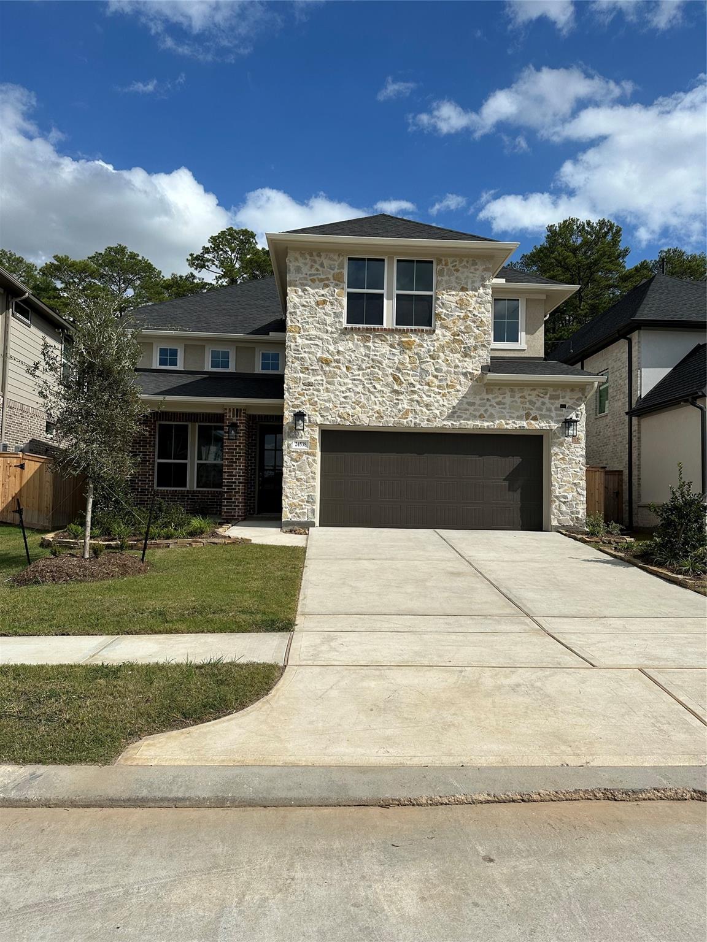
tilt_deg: +3.8
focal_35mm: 24
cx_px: 354
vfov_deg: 71.6
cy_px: 471
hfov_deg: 56.8
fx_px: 654
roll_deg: -0.6
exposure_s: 1/12048
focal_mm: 6.86
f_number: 1.78
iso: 80
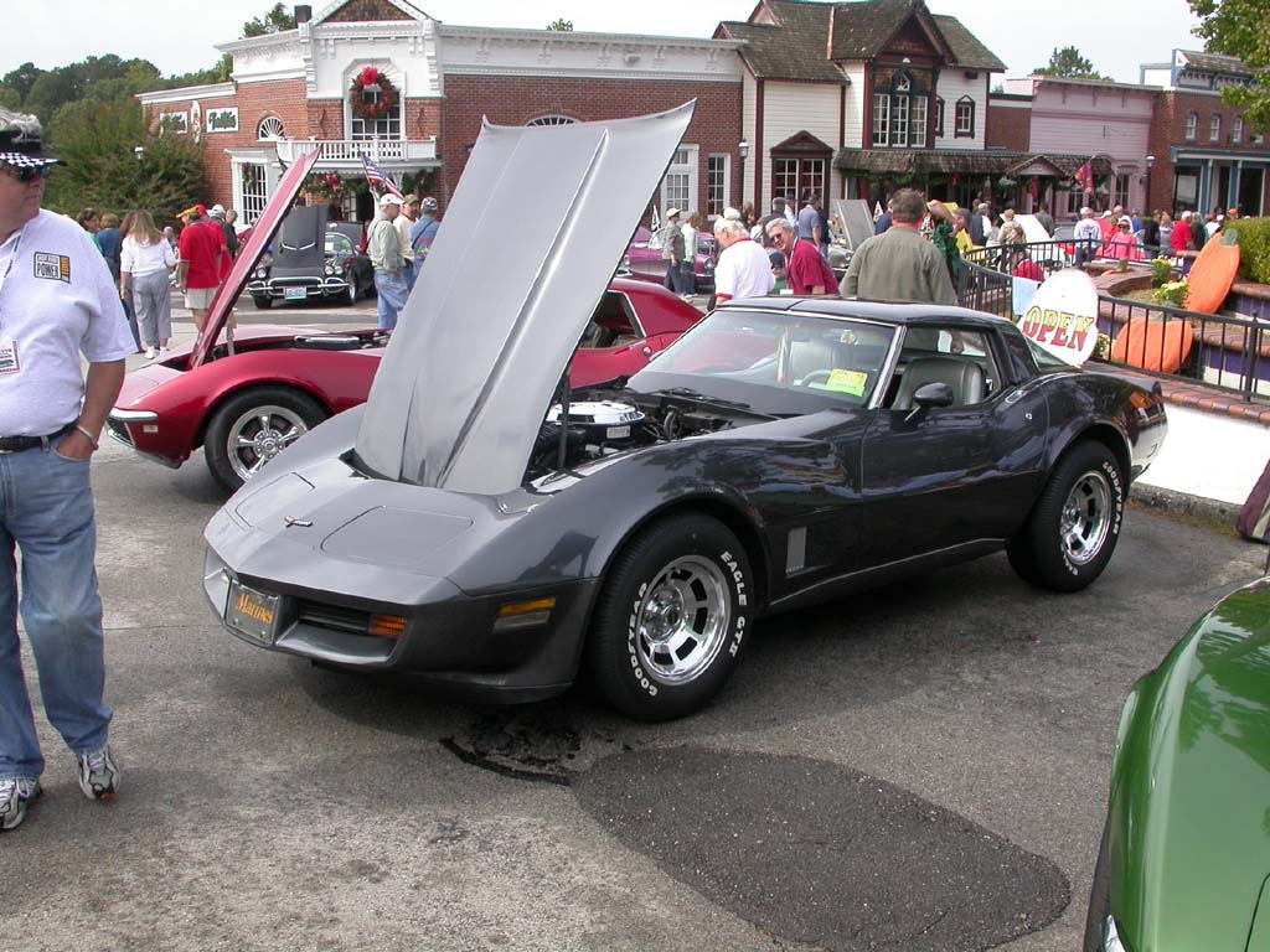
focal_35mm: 38
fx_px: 1394
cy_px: 476
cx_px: 635
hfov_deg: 49.0
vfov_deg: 37.7
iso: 100
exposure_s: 1/224
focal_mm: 7.85
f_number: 6
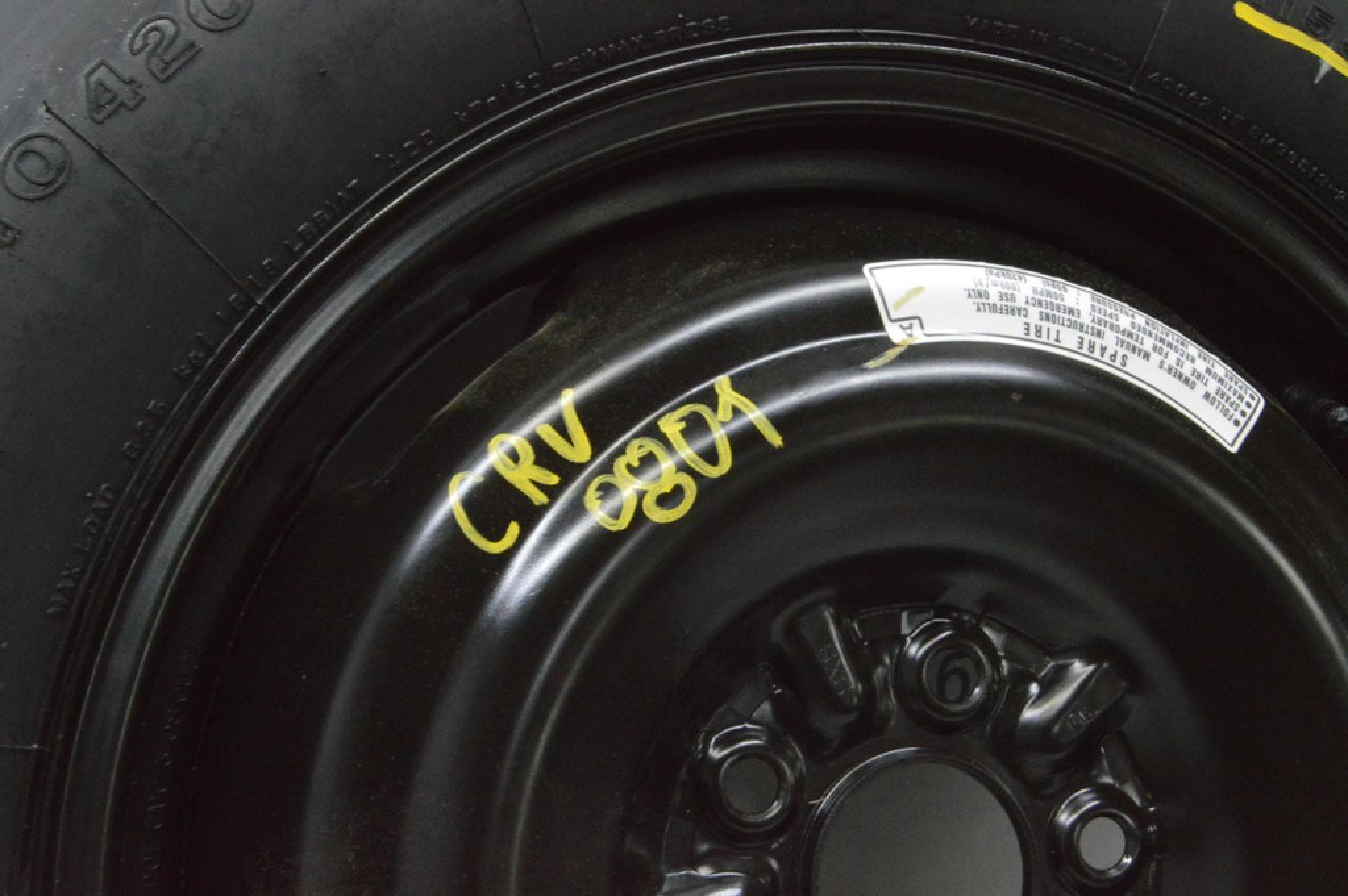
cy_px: 448
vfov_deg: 26.4
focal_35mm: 51
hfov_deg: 38.9
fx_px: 1908
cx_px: 674
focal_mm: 34
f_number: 20
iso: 6400
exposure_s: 1/15
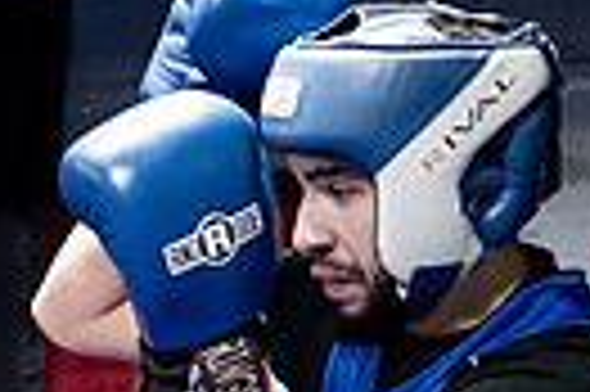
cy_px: 746
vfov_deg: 5.4
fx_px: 4059
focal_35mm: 248
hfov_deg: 8.2
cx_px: -234
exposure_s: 1/1000
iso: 8000
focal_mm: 56
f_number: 2.8
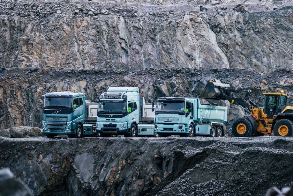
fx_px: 1515
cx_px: 178
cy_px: 102
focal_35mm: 186
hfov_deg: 11.0
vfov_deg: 7.4
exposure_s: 1/160
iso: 200
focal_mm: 145
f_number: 3.5
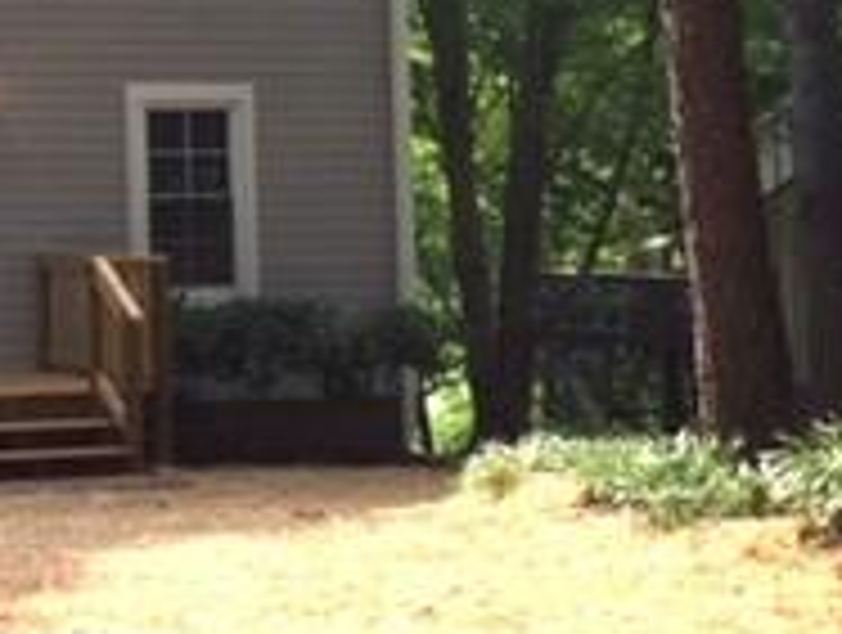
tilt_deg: +2.5
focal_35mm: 99
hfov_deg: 17.4
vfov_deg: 14.9
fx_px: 2413
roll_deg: +0.8
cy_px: 112
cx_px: -504
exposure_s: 1/514
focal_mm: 4.15
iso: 32
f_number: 2.2
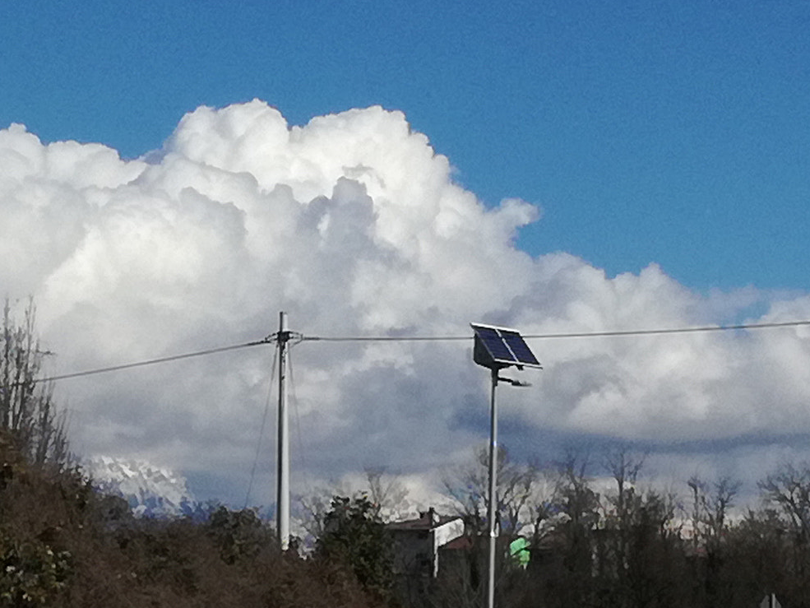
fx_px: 3838
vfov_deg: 9.0
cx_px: 223
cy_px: 155
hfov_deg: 12.0
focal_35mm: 164
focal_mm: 3.79
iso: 50
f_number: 2
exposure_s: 1/2646
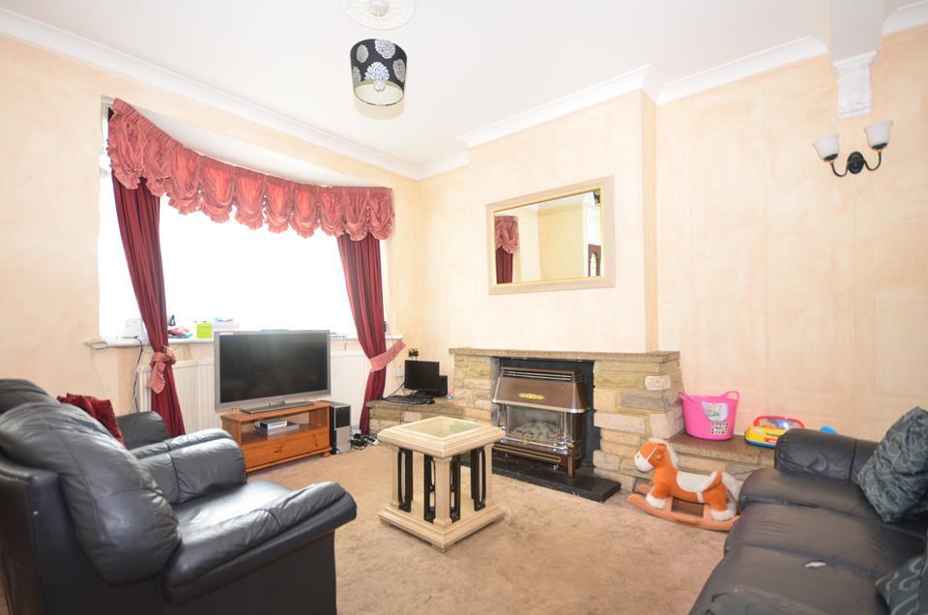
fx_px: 412
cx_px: 442
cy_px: 320
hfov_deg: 96.8
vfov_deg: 73.5
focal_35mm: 16
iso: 200
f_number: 5
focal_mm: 10
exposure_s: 1/6
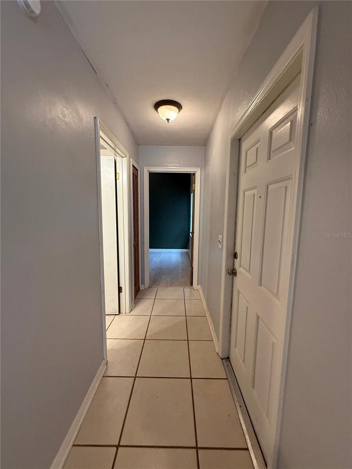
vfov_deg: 102.1
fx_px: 190
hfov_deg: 85.7
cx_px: 176
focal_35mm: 14
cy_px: 234
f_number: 2.2
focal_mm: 2.22
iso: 500
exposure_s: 1/60
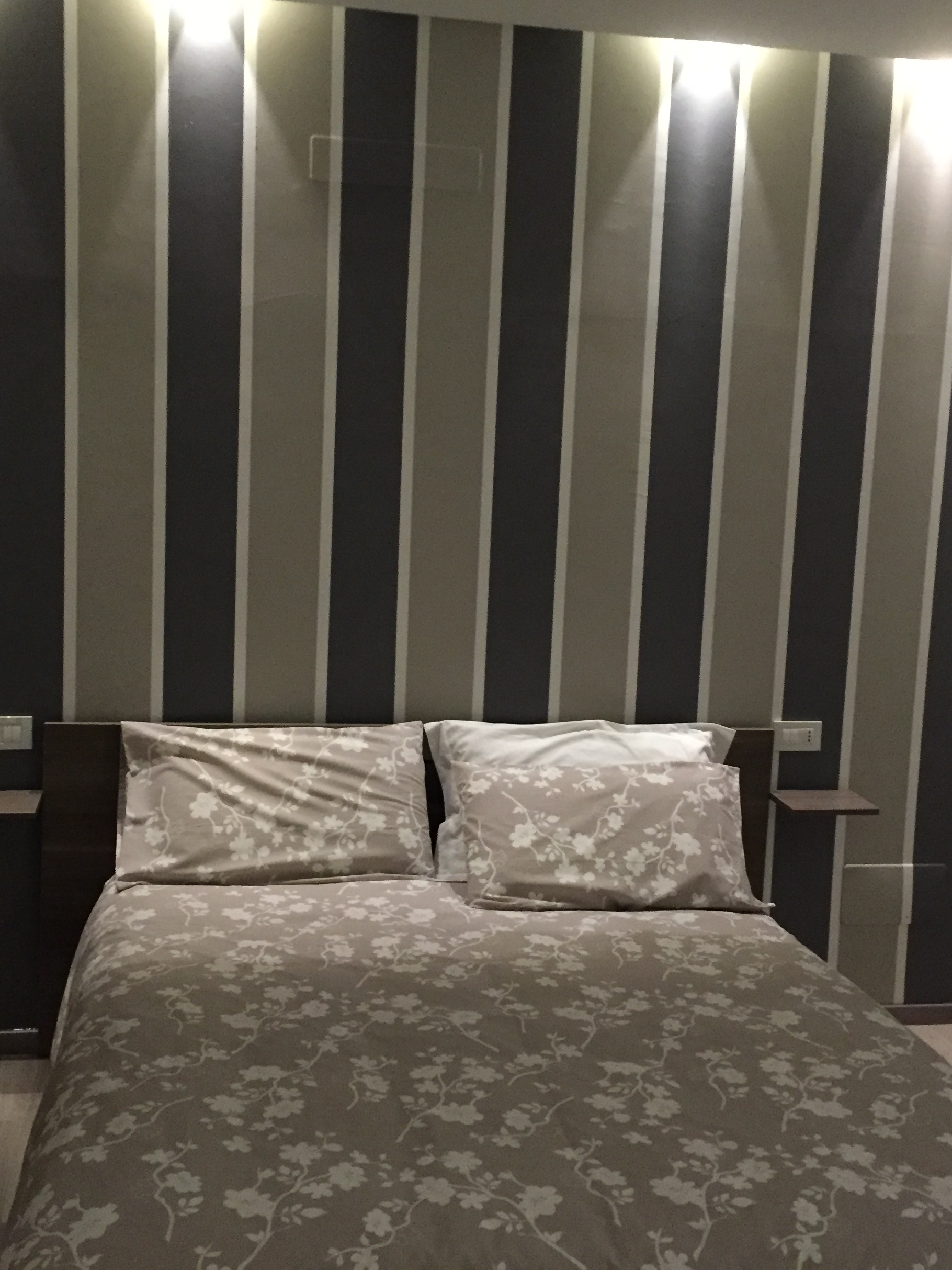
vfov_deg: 47.9
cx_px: 457
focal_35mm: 39
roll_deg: -1.9
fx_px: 1430
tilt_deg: -7.3
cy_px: 630
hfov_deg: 36.8
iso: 320
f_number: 2.2
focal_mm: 4.15
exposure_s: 1/17
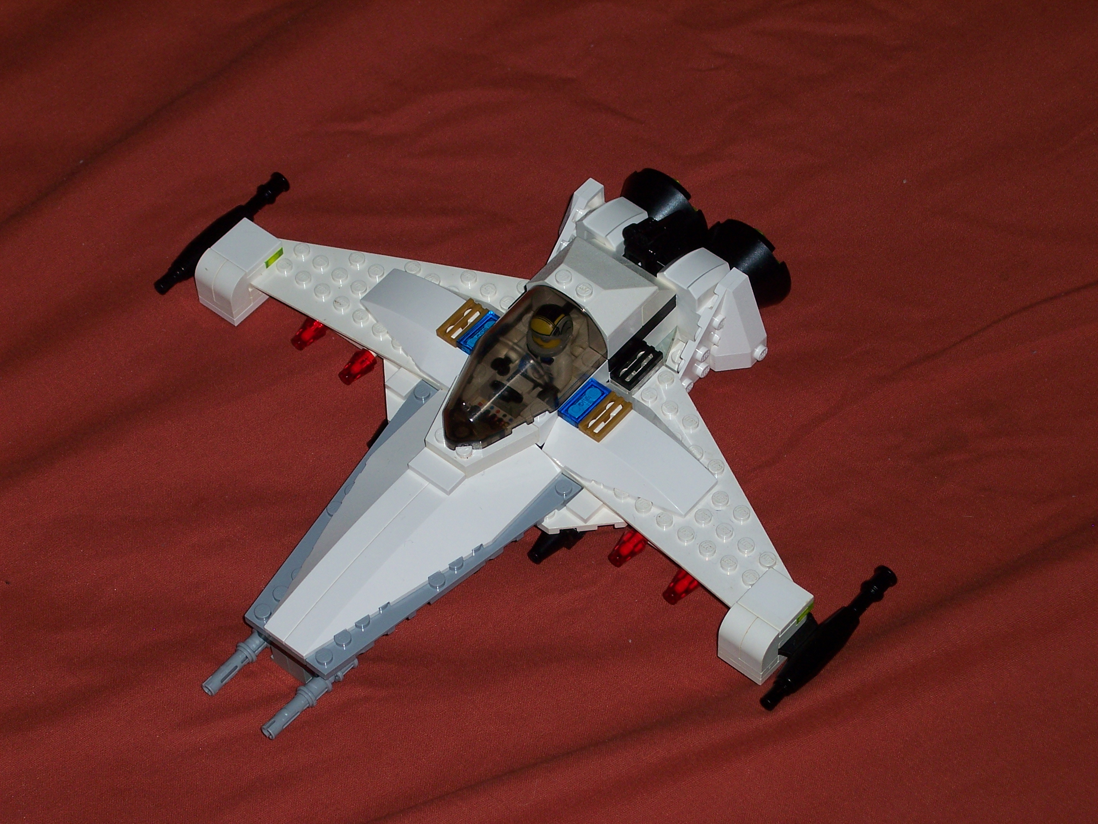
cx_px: 549
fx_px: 3711
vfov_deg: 12.7
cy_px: 412
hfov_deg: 16.8
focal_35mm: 117
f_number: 6.7
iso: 100
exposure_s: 1/1000
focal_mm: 24
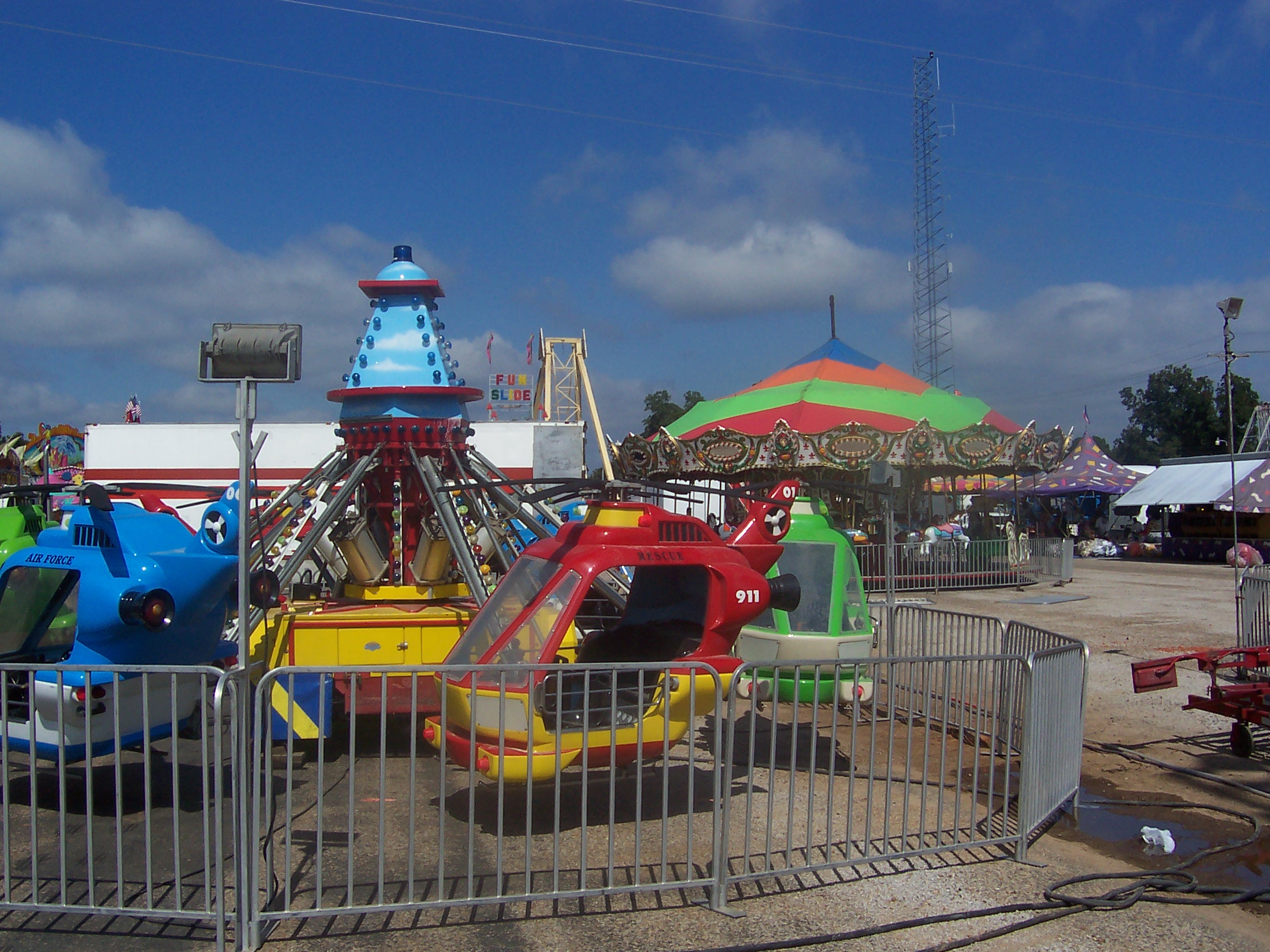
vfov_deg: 38.7
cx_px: 635
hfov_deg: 50.1
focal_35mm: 37
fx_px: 1357
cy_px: 476
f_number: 5.6
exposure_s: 1/1000
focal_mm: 5.6
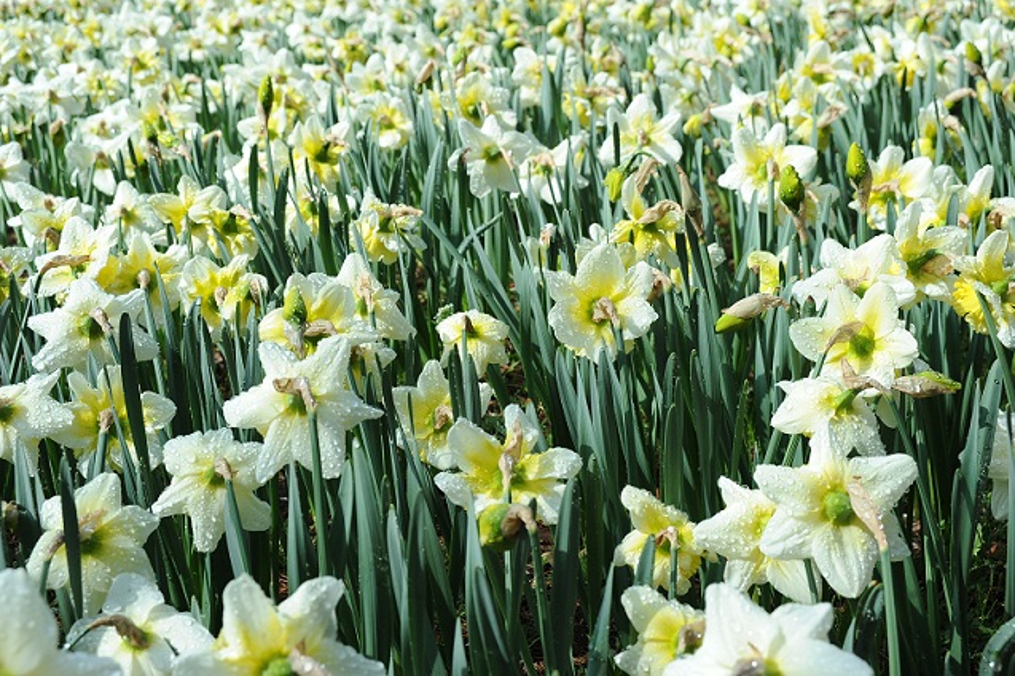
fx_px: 1353
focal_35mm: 48
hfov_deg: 41.1
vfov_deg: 28.0
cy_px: 338
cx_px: 508
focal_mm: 48
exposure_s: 1/640
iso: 500
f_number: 10
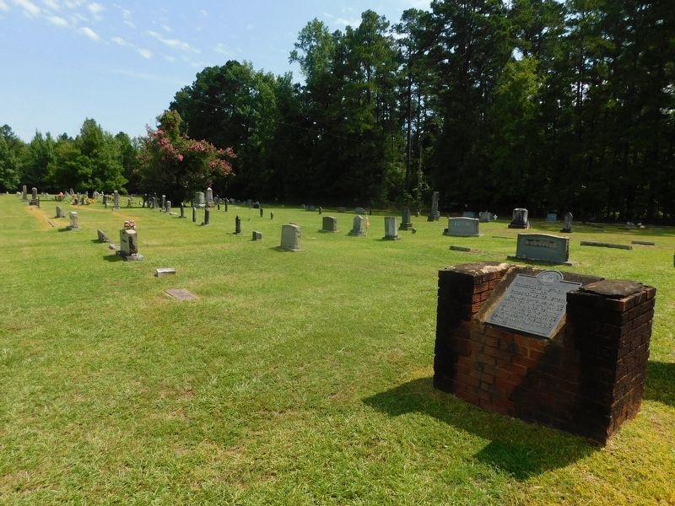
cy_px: 253
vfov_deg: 58.9
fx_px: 448
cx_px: 338
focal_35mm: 23
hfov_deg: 73.9
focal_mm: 4
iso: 125
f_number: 6
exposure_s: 1/400
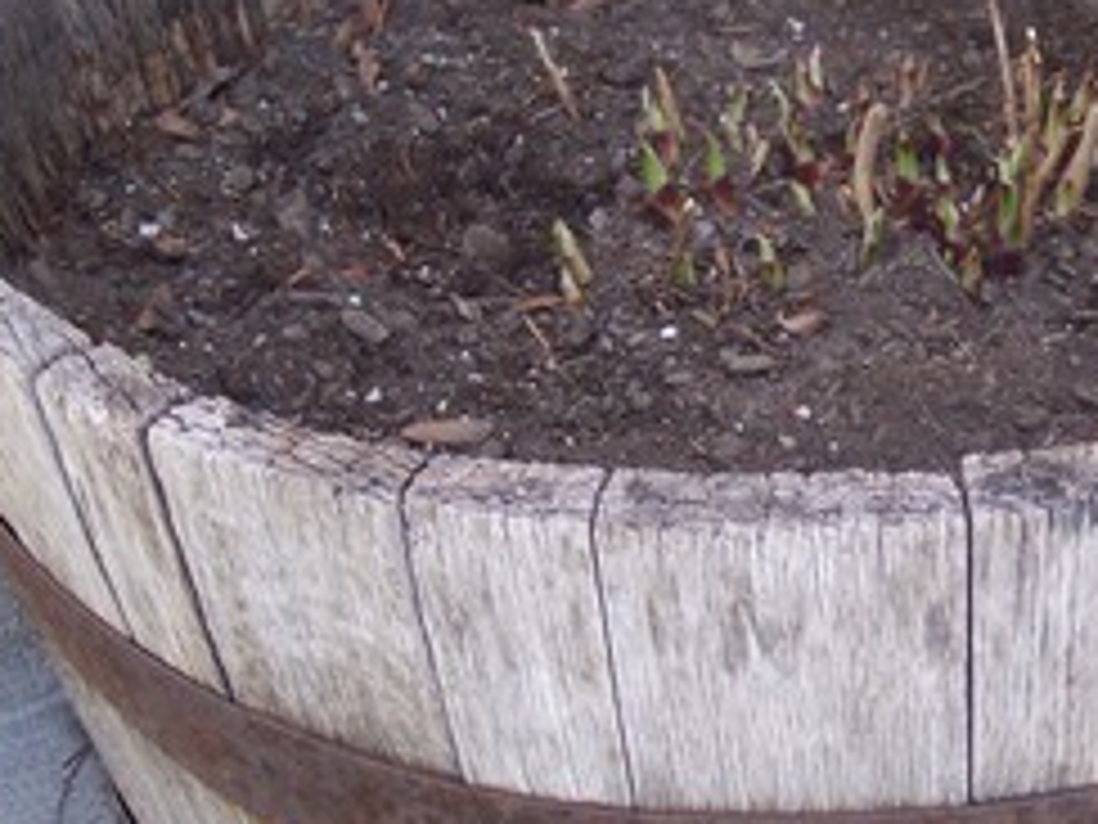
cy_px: 599
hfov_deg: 22.5
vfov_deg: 17.5
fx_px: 2664
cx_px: 1080
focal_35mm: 84
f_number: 2.8
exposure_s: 1/180
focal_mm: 8
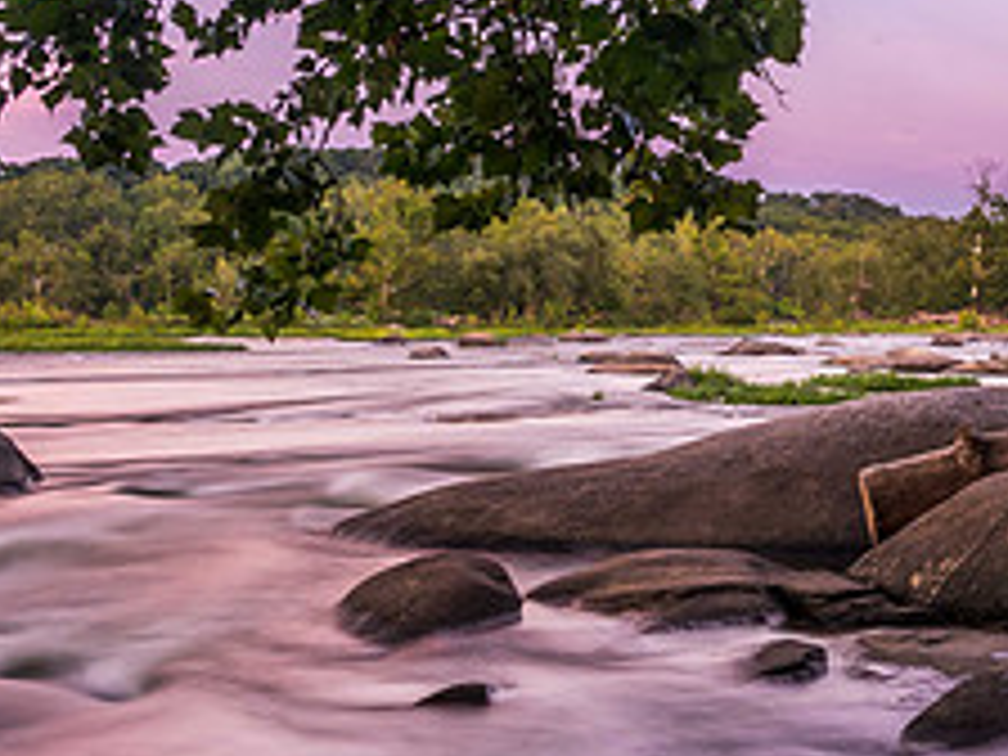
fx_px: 1864
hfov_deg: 28.7
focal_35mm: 64
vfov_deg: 22.9
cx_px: 963
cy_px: 382
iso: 100
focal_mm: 24.5
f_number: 16
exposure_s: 6
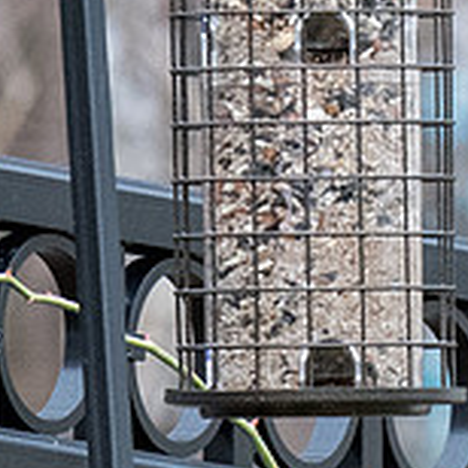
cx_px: 483
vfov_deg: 0.9
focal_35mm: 1958
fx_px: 29949
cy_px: -231
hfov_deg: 0.9
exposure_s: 1/1000
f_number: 6.3
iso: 2000
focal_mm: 200
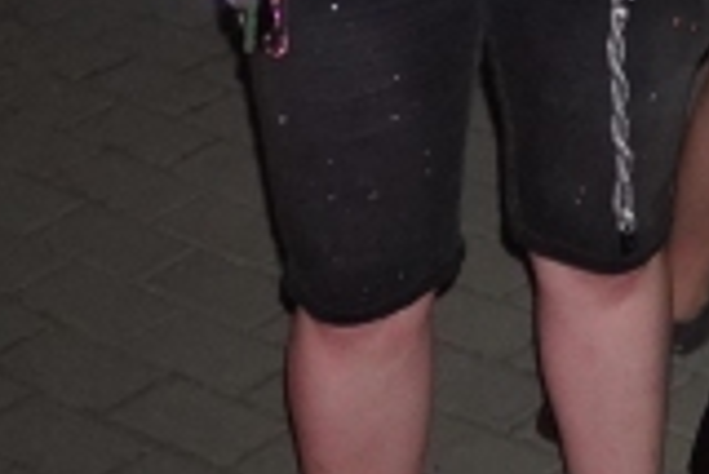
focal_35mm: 120
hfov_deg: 15.4
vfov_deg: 10.2
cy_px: -583
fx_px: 2365
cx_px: 1134
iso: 3200
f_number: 3.5
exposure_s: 1/60
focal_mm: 16
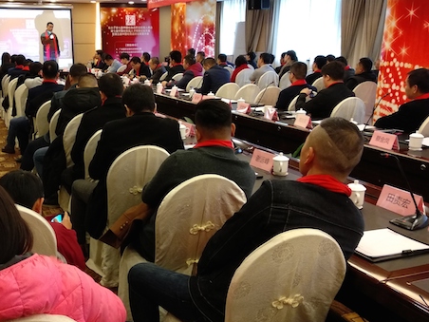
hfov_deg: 47.1
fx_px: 483
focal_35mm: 39
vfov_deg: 36.8
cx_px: 141
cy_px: 179
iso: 640
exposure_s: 1/25
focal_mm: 3.81
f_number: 2.2
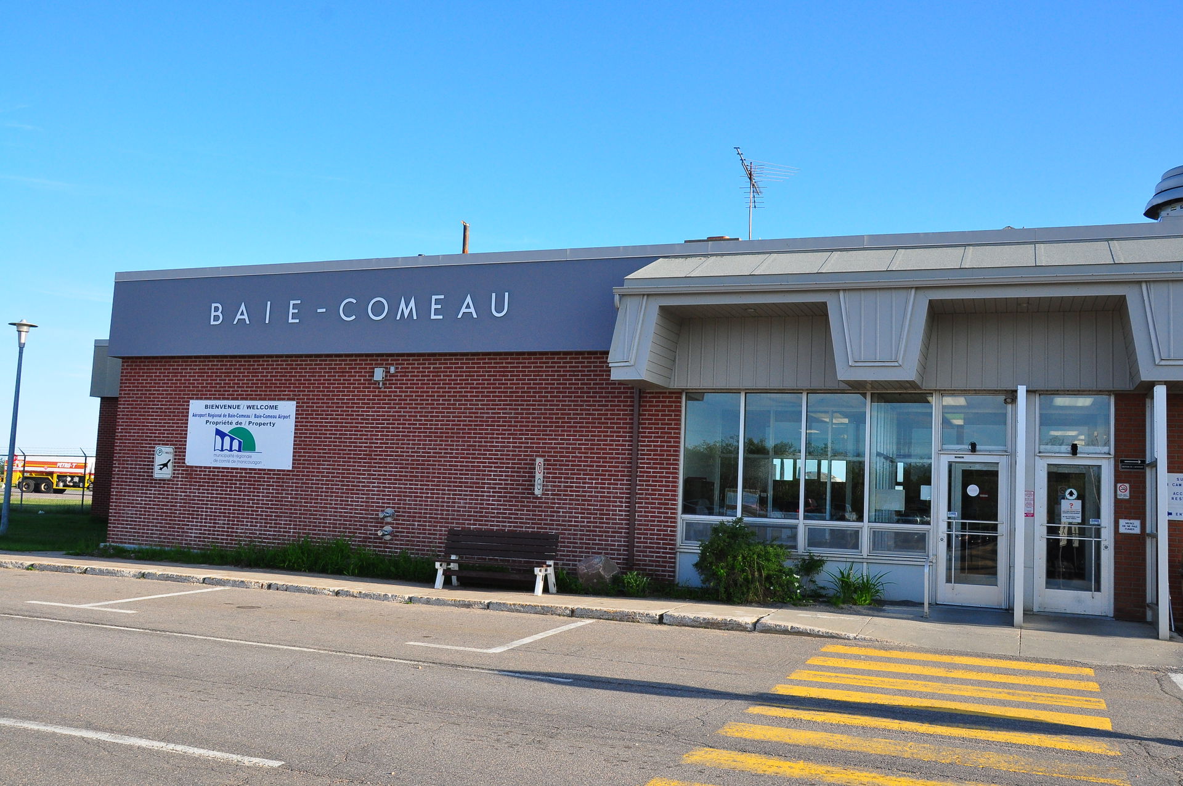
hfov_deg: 57.3
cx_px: 592
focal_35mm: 33
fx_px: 1083
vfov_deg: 39.9
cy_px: 393
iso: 640
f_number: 10
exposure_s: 1/400
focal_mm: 22
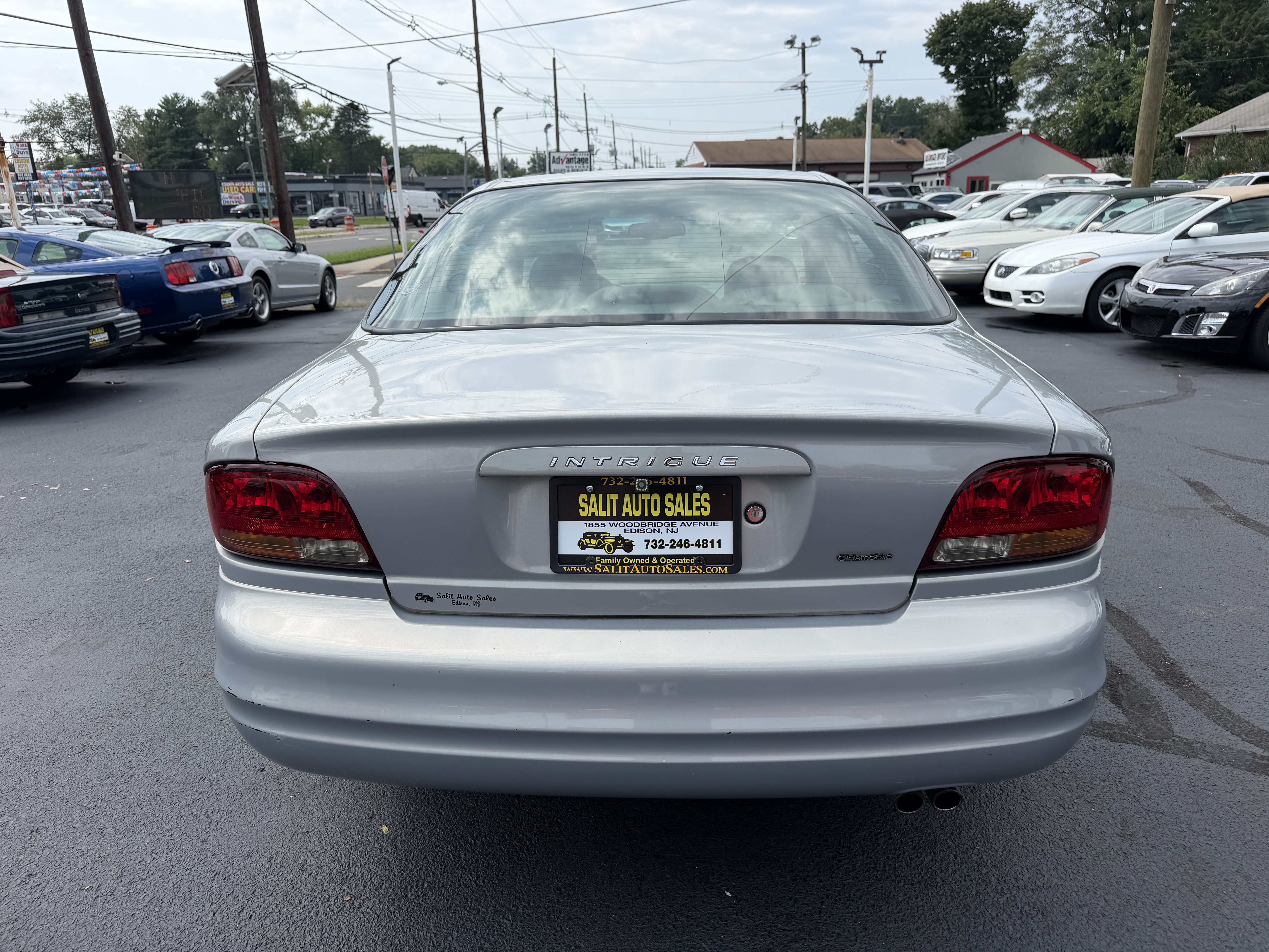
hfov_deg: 71.6
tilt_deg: -16.9
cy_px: 476
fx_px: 880
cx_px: 634
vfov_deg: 56.8
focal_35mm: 24
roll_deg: +0.8
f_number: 1.78
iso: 80
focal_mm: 6.76
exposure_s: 1/3953
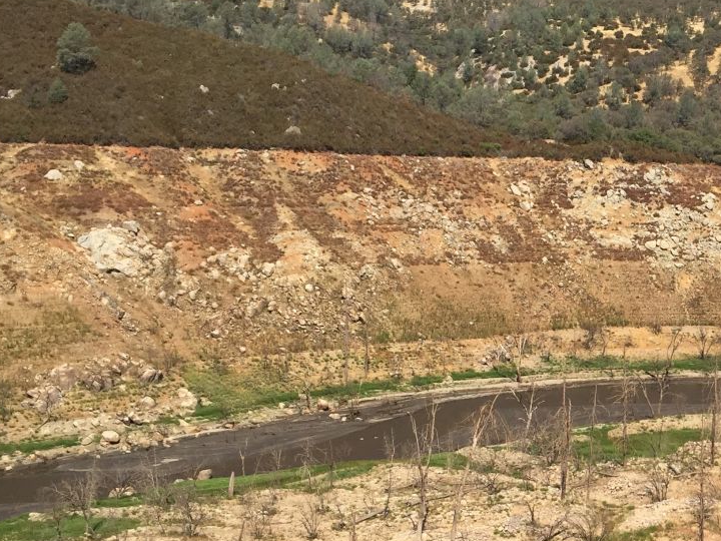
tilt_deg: -9.6
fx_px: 1208
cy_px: 372
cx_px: 709
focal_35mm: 58
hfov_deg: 31.0
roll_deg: -2.9
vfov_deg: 25.1
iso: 32
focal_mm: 4.15
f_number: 2.2
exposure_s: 1/2083
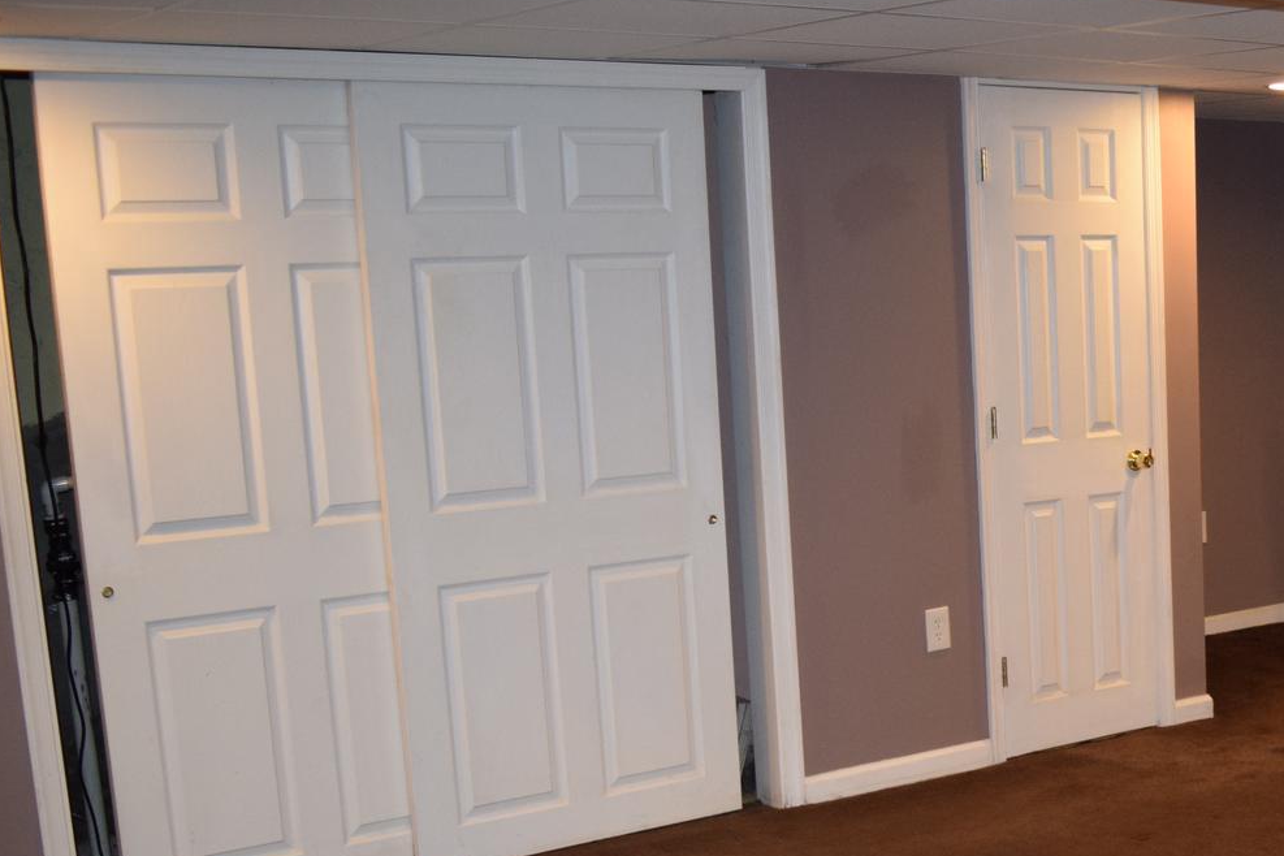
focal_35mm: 56
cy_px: 723
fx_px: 1997
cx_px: 1307
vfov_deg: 23.7
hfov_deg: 32.5
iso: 1000
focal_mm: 18
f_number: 3.5
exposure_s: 1/60
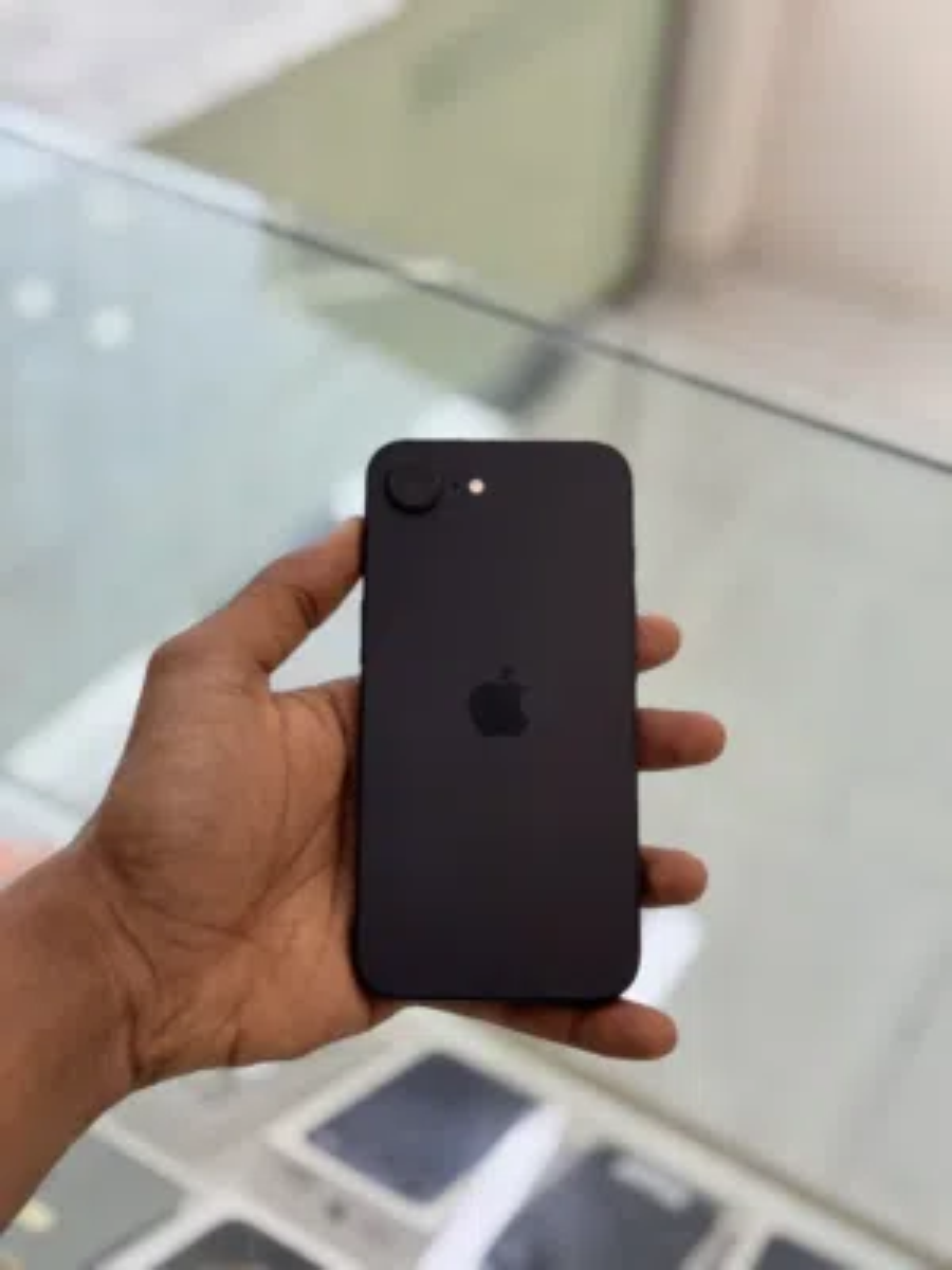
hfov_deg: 30.3
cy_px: 635
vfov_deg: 39.7
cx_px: 476
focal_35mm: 48
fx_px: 1760
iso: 64
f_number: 1.78
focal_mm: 6.76
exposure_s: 1/514
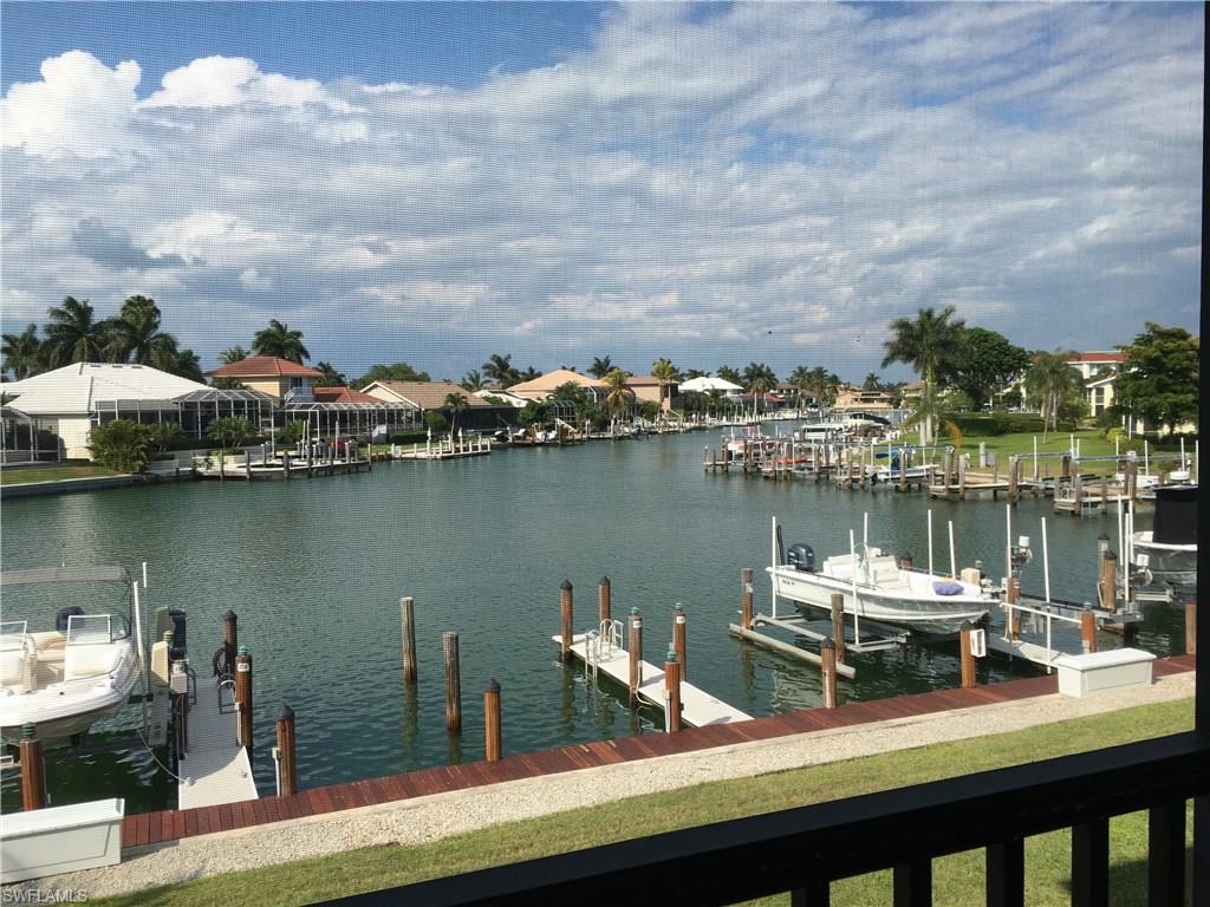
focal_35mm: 29
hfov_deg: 61.7
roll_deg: -0.6
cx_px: 605
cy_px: 454
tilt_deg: -2.5
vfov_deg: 48.2
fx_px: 1014
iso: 25
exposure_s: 1/1282
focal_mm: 4.15
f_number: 2.2
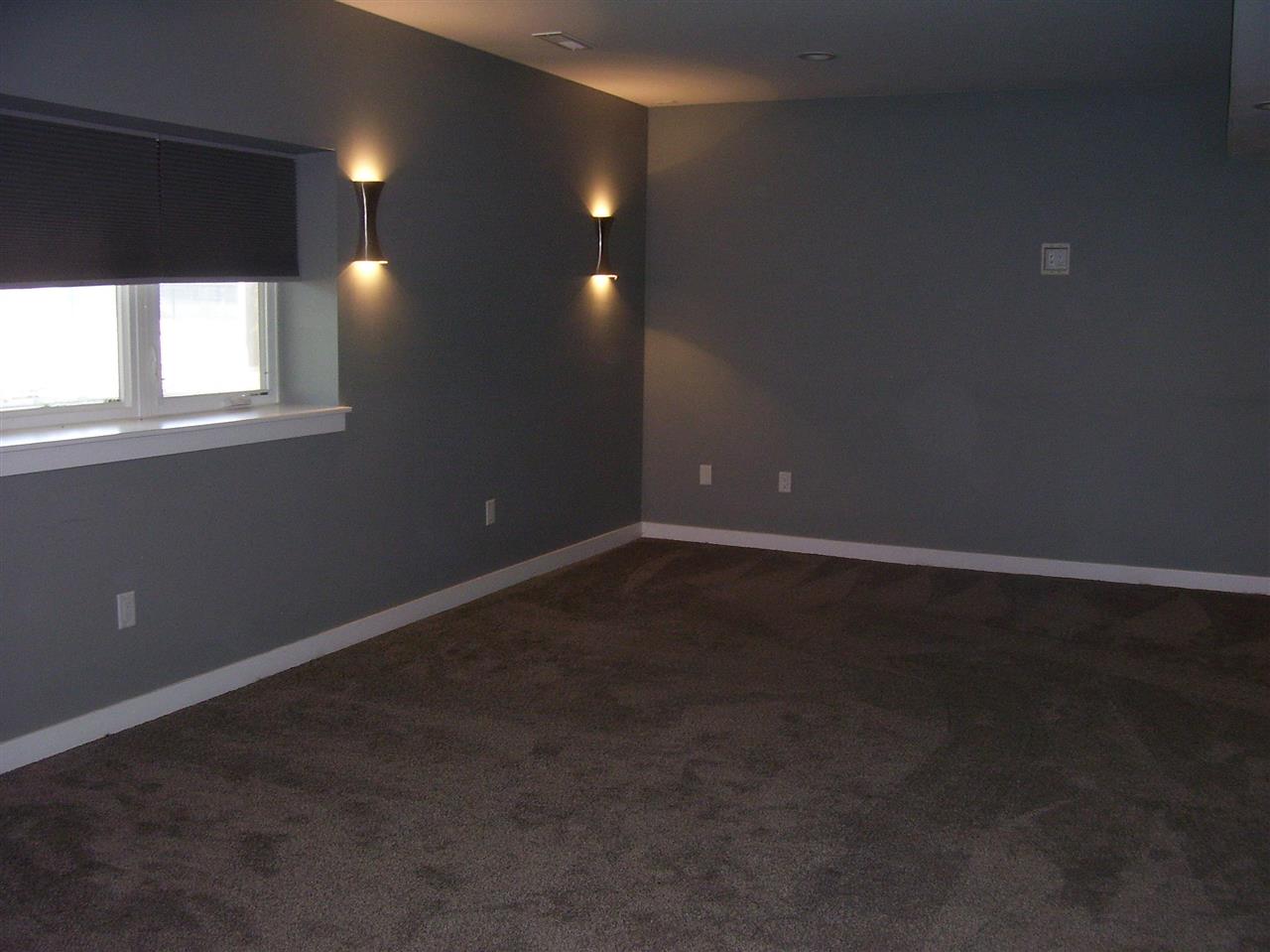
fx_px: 1247
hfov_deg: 54.0
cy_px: 476
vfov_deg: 41.8
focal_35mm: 34
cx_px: 635
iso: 125
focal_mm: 5.6
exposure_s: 1/60
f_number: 2.7
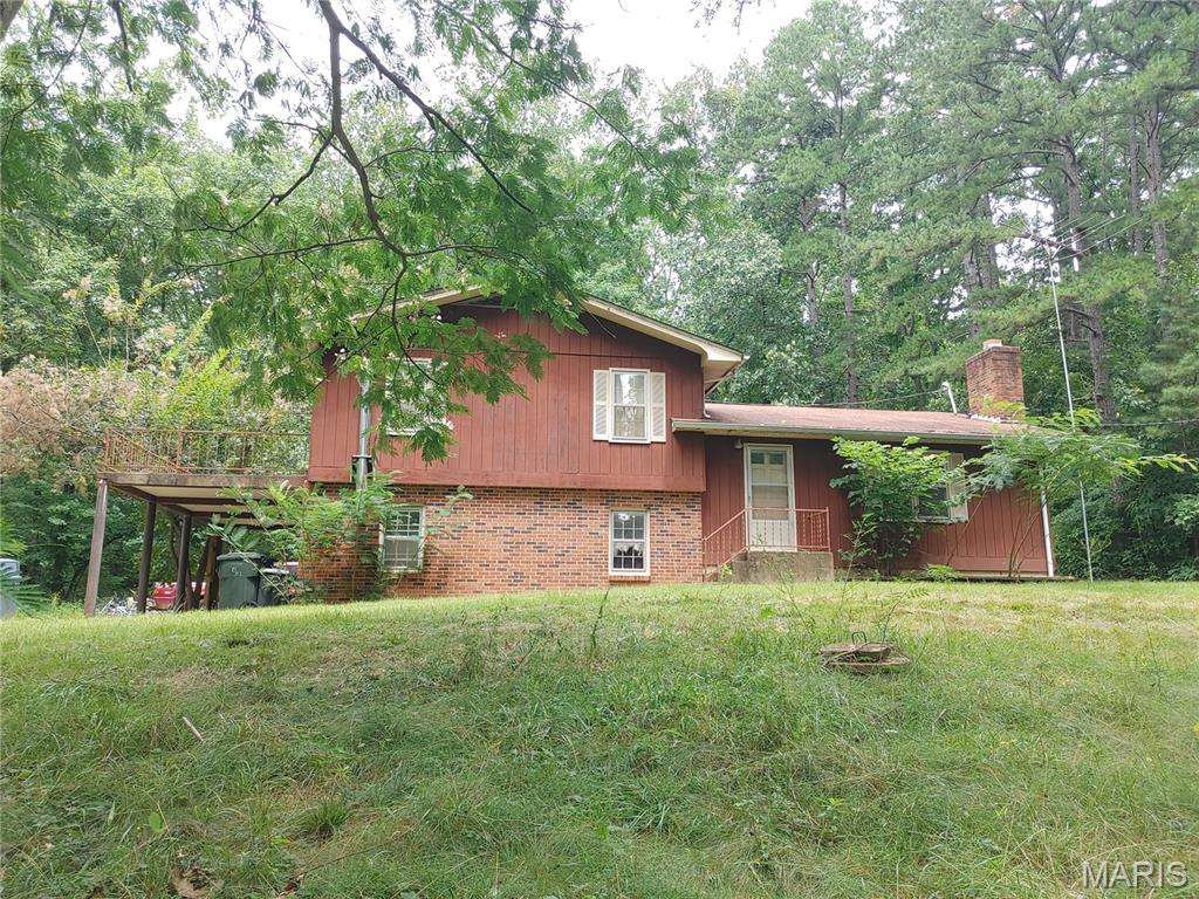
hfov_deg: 67.3
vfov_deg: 53.1
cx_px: 600
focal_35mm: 26
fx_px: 901
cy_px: 450
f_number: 1.8
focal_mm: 4.81
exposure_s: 1/181
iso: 50
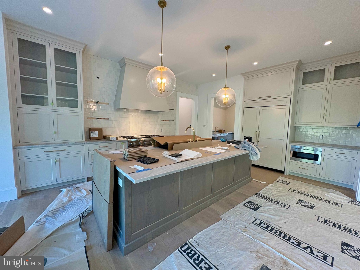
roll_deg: -1.1
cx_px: 180
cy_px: 135
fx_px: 146
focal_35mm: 14
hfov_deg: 102.1
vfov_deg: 85.7
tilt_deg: -4.1
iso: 160
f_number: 2.2
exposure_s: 1/60
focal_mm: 2.22
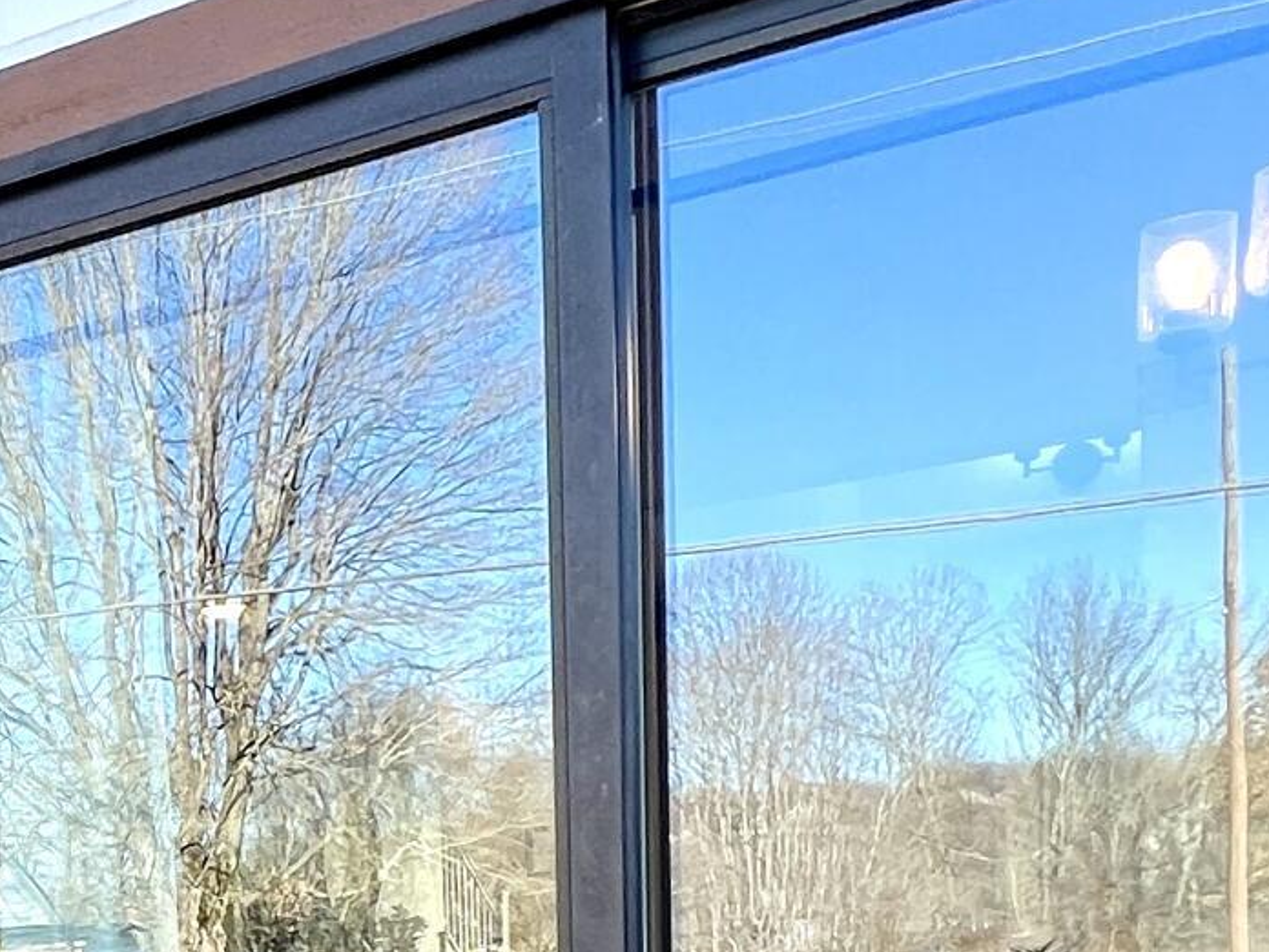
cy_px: 1238
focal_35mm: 56
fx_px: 2053
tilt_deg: -7.4
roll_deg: +3.7
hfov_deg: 29.9
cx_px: -215
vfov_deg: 23.2
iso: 32
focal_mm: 1.57
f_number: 1.8
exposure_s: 1/190
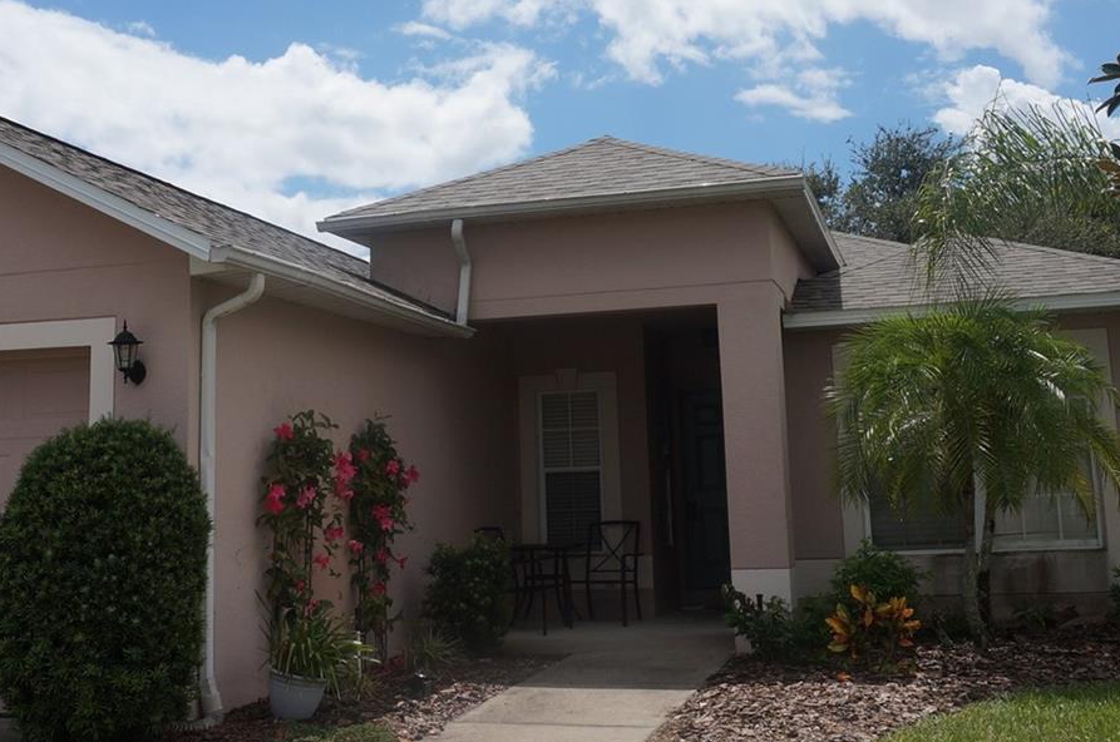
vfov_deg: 30.8
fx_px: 1335
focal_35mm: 43
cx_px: 544
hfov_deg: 45.5
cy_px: 241
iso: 200
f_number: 11
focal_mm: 16
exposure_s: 1/400
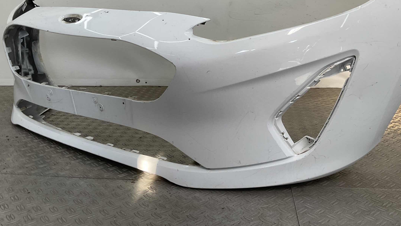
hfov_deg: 52.8
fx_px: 404
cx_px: 206
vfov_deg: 30.6
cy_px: 55
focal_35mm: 38
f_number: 1.8
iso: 16
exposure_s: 1/307
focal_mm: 3
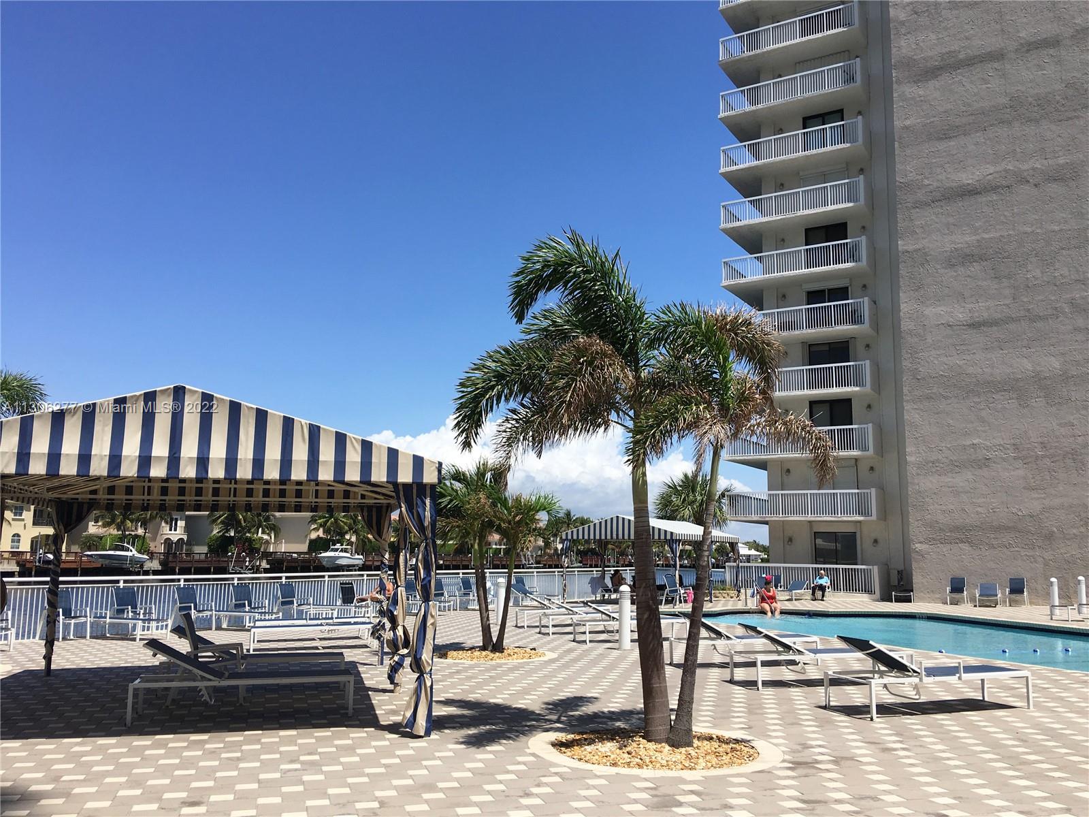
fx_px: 912
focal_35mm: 29
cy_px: 408
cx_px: 544
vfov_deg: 48.2
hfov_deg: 61.7
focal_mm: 4.15
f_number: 2.2
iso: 25
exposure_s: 1/2079
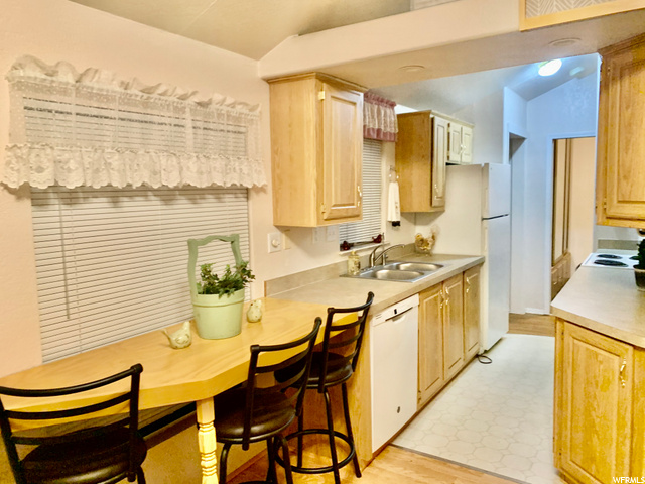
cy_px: 242
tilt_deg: -4.4
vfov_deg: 53.1
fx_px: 484
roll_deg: +1.8
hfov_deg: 67.3
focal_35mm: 26
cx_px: 322
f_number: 1.8
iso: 400
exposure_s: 1/60
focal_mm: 4.25
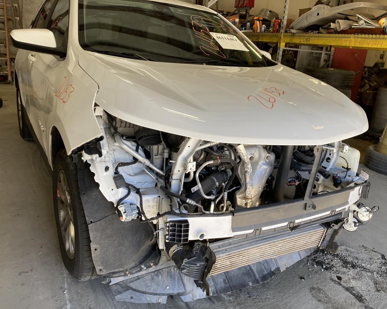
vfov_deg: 48.5
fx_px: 344
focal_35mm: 30
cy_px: 147
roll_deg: -7.1
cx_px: 206
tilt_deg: -17.2
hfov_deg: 58.7
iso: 50
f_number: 1.8
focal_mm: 4.25
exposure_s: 1/122
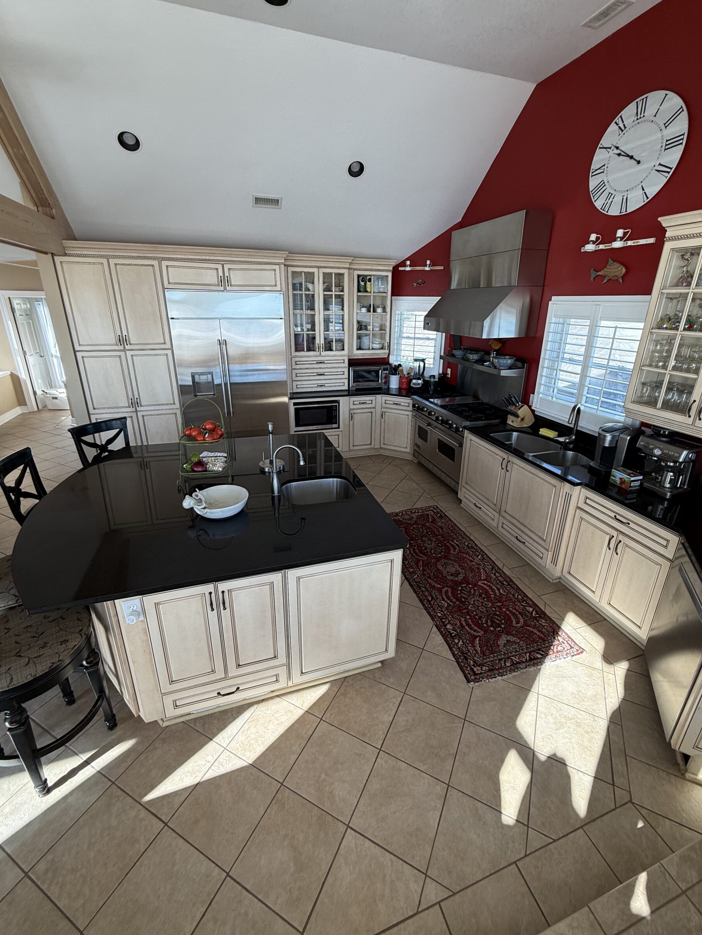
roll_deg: -1.1
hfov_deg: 81.7
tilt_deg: -19.2
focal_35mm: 15
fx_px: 406
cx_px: 362
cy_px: 449
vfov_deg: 98.1
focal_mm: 2.22
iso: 64
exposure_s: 1/141
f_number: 2.2
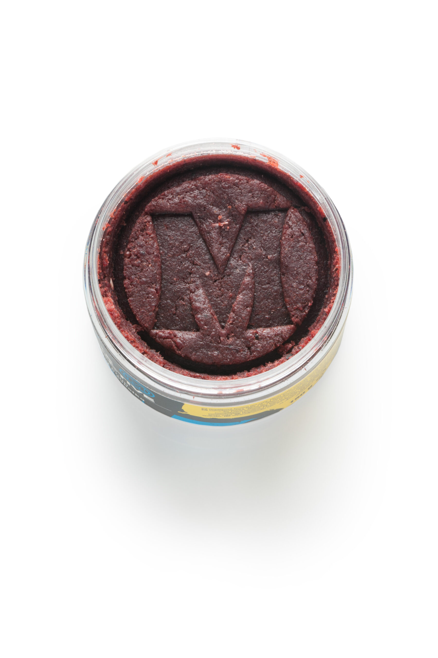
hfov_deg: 13.0
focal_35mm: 105
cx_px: 219
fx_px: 1919
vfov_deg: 19.5
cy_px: 329
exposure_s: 1/125
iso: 200
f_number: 22
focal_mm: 105
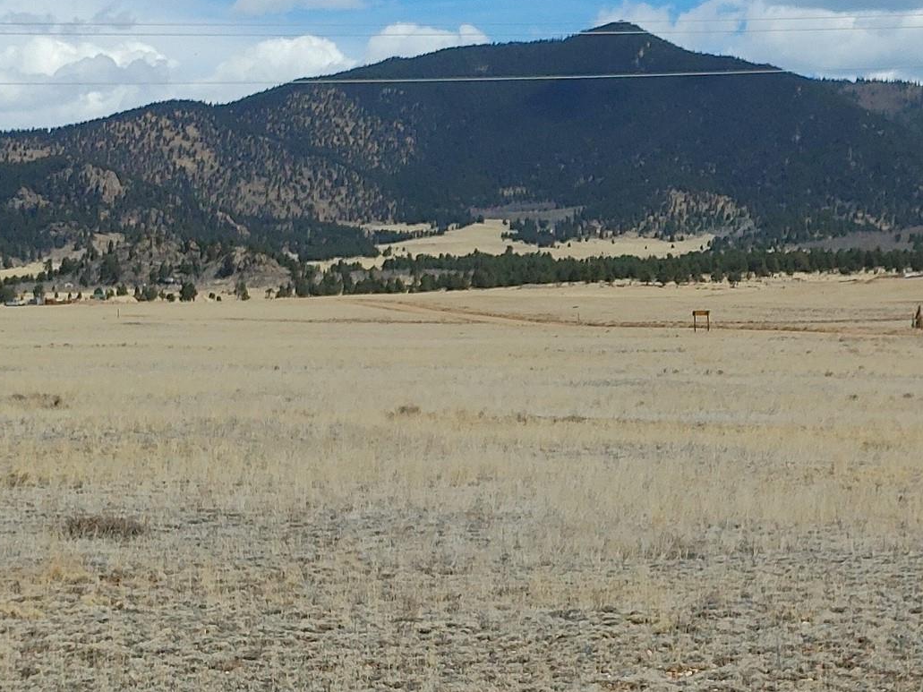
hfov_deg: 18.8
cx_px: 680
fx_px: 2773
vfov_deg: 14.2
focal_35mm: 104
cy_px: 330
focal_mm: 4.81
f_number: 1.8
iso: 50
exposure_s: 1/1351
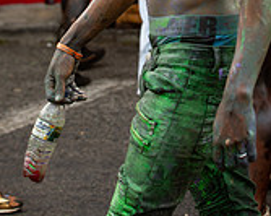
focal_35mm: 177
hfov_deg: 10.9
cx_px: 139
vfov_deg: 8.6
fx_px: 1417
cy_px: -80
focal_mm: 70
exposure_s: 1/200
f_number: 5
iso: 640
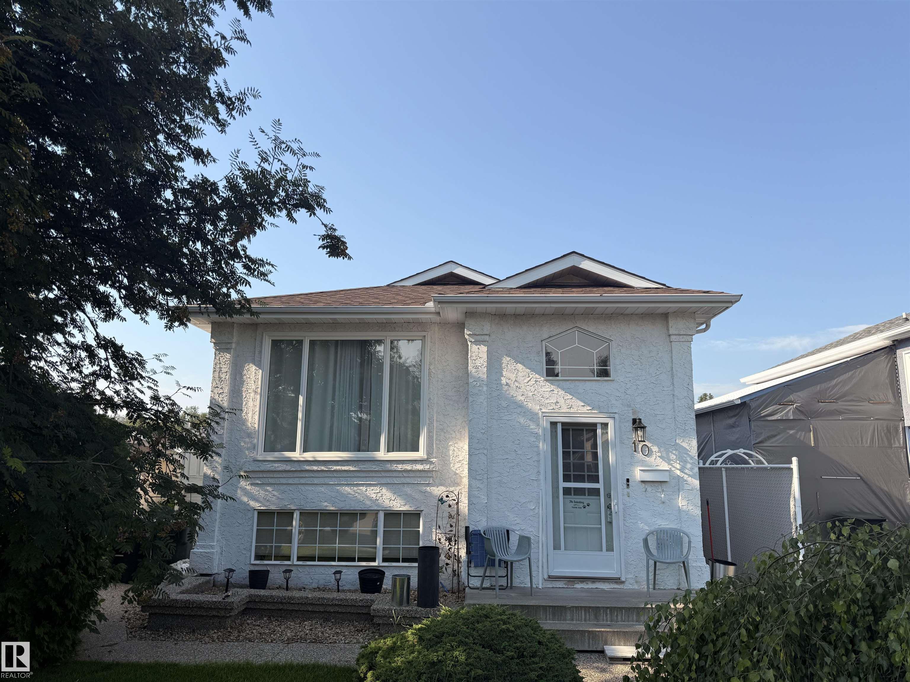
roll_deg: -0.6
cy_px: 341
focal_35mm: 24
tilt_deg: +12.4
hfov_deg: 71.6
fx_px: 631
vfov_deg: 56.8
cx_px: 455
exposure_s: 1/3584
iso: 80
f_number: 1.78
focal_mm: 6.76
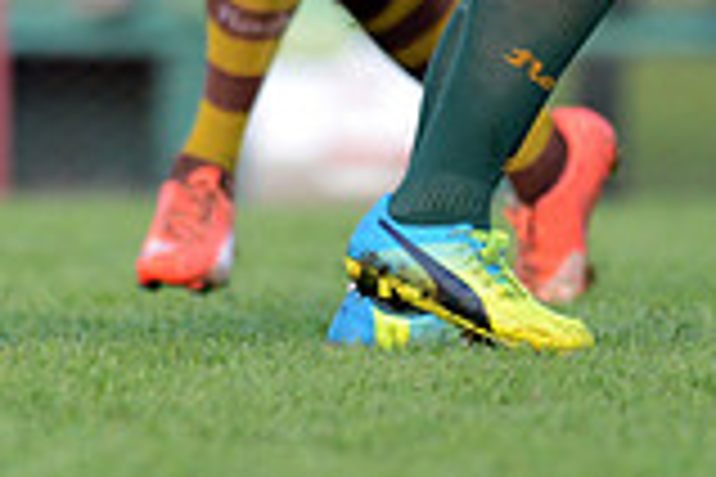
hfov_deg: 1.3
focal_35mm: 1535
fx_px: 30527
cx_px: 27
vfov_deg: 0.9
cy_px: -385
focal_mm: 420
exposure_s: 1/1250
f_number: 4
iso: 1100
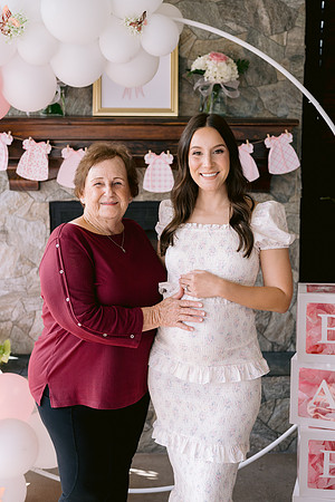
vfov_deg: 39.6
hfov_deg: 27.0
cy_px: 251
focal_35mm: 50
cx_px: 168
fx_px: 698
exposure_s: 1/500
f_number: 3.5
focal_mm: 50
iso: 200
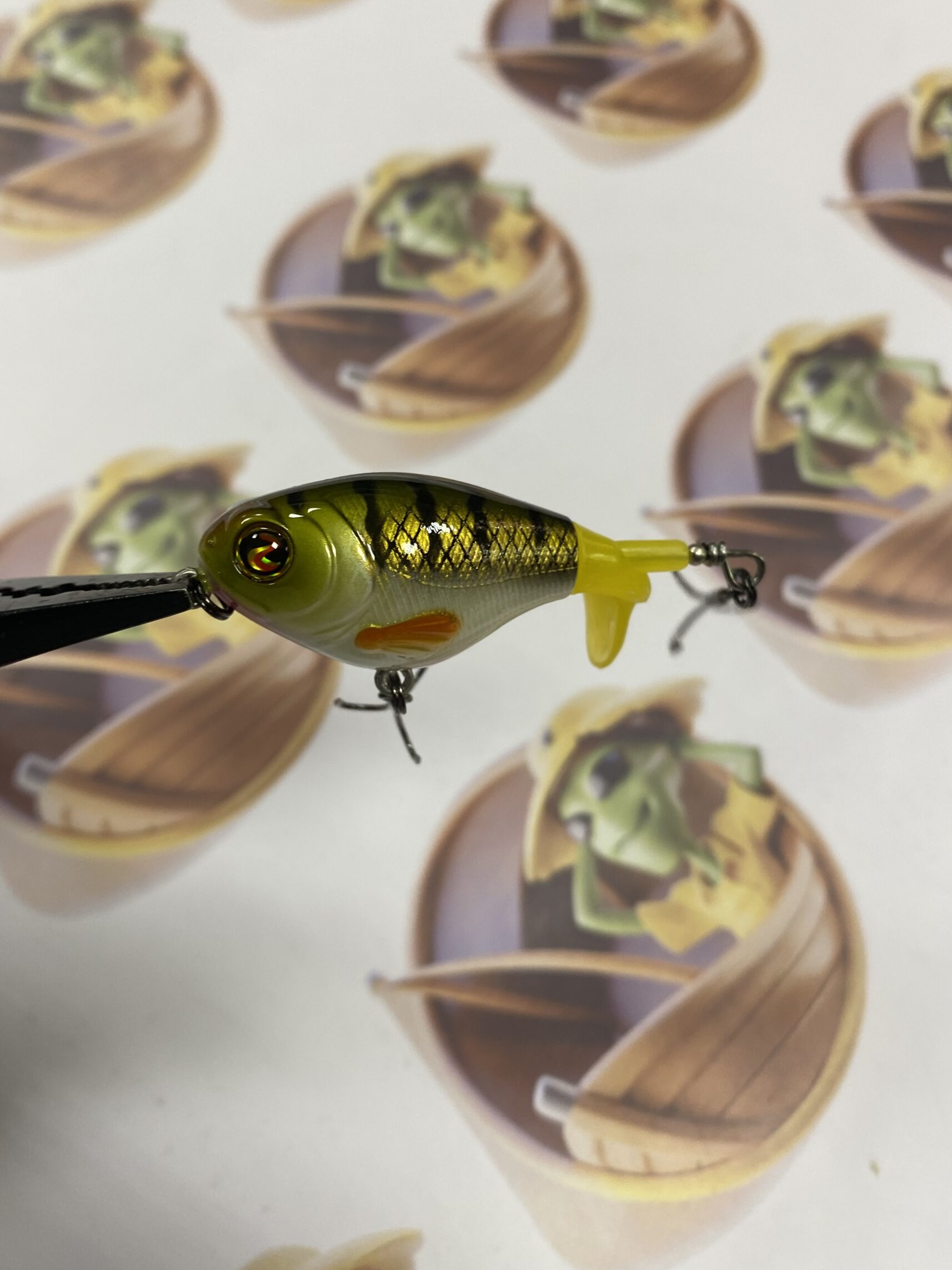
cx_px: 444
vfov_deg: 63.4
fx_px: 1027
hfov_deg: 49.7
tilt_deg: -61.5
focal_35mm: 28
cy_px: 594
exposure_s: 1/60
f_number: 1.8
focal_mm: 4.25
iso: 80
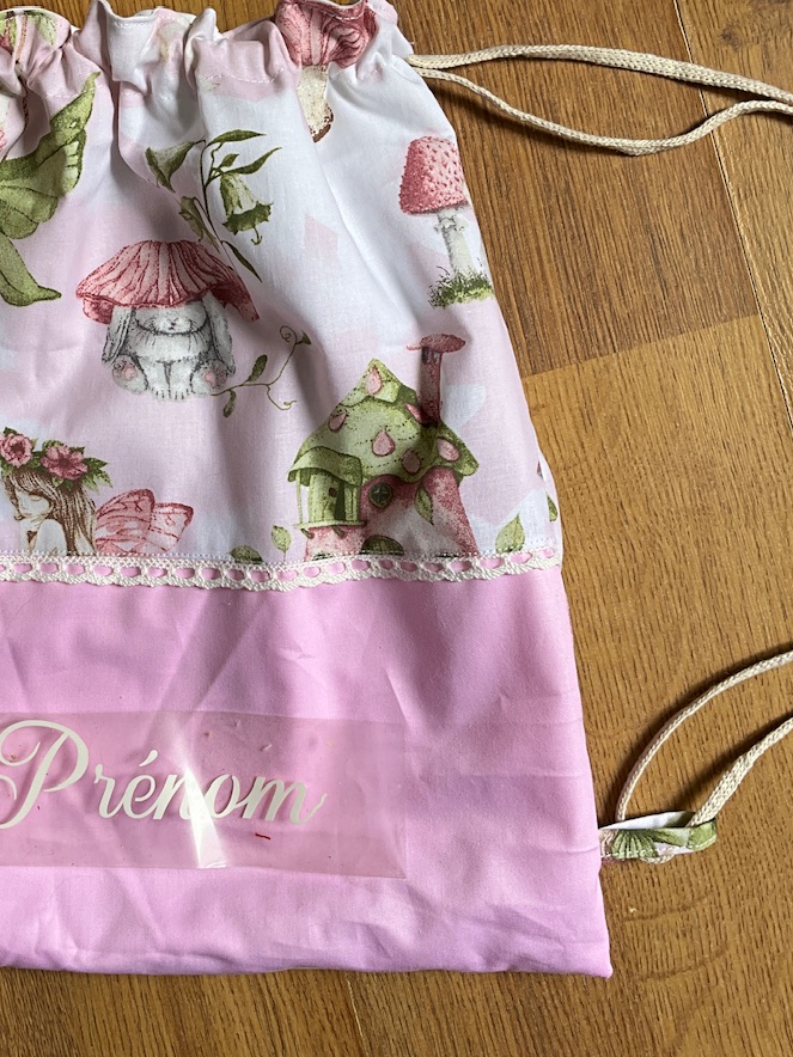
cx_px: 239
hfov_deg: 33.9
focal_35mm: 42
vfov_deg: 44.6
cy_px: 438
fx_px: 1283
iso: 16
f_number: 1.8
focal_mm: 3
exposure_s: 1/126
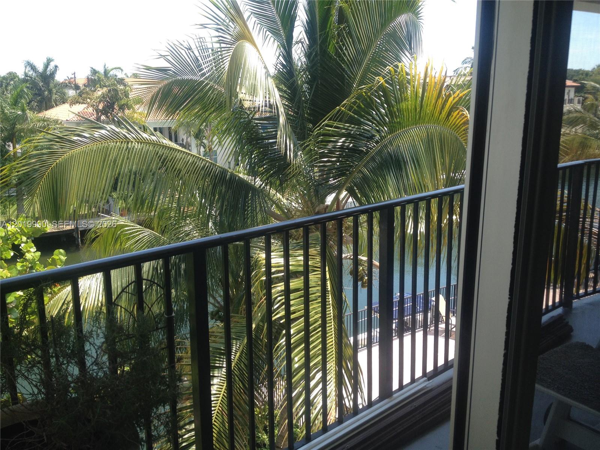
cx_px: 300
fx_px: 607
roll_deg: +0.6
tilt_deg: -17.9
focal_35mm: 35
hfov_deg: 52.6
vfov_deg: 40.7
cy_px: 225
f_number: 2.4
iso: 50
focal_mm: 4.28
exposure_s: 1/400
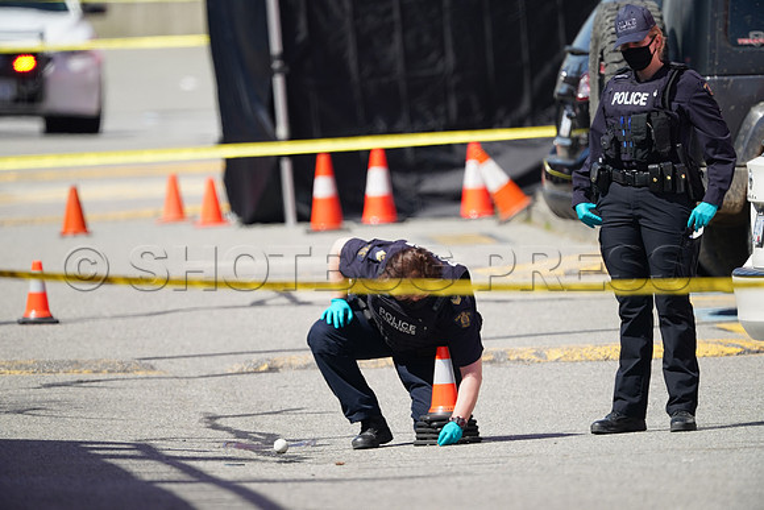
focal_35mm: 840
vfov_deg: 1.6
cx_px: 382
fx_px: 17830
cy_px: 255
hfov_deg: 2.5
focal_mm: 840
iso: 640
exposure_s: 1/1600
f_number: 5.6
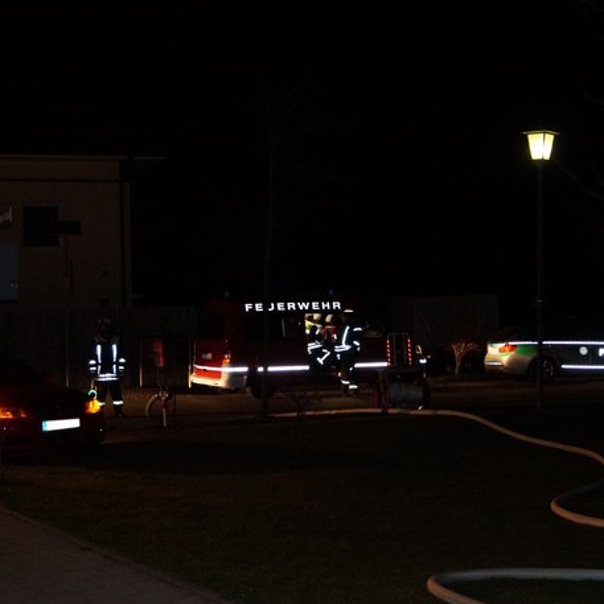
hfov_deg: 25.7
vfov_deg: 25.7
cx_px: 293
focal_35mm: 67
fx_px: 1323
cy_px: 276
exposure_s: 1/60
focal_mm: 30
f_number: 4.5
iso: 1600
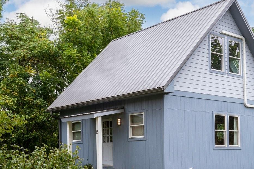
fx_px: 374
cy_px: 145
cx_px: 144
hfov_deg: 37.5
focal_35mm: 53
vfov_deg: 24.9
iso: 400
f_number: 8
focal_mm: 24
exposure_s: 1/125
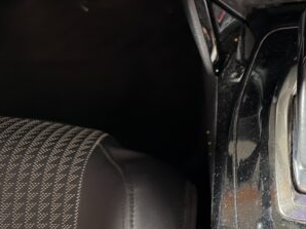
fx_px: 442
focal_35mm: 50
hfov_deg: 34.3
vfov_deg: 29.0
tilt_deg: -64.6
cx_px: 316
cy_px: 100
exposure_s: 1/13
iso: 800
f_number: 1.78
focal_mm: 6.76
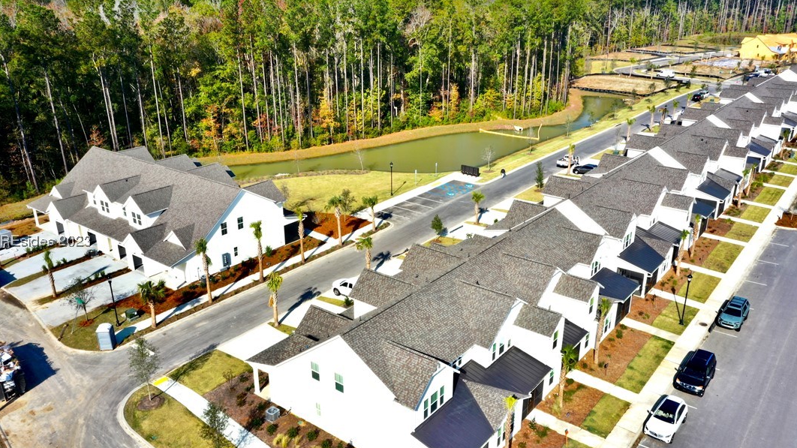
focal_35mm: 30
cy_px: 240
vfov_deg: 38.9
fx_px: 634
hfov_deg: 64.3
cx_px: 404
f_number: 11
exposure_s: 1/60
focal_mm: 10.26
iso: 100
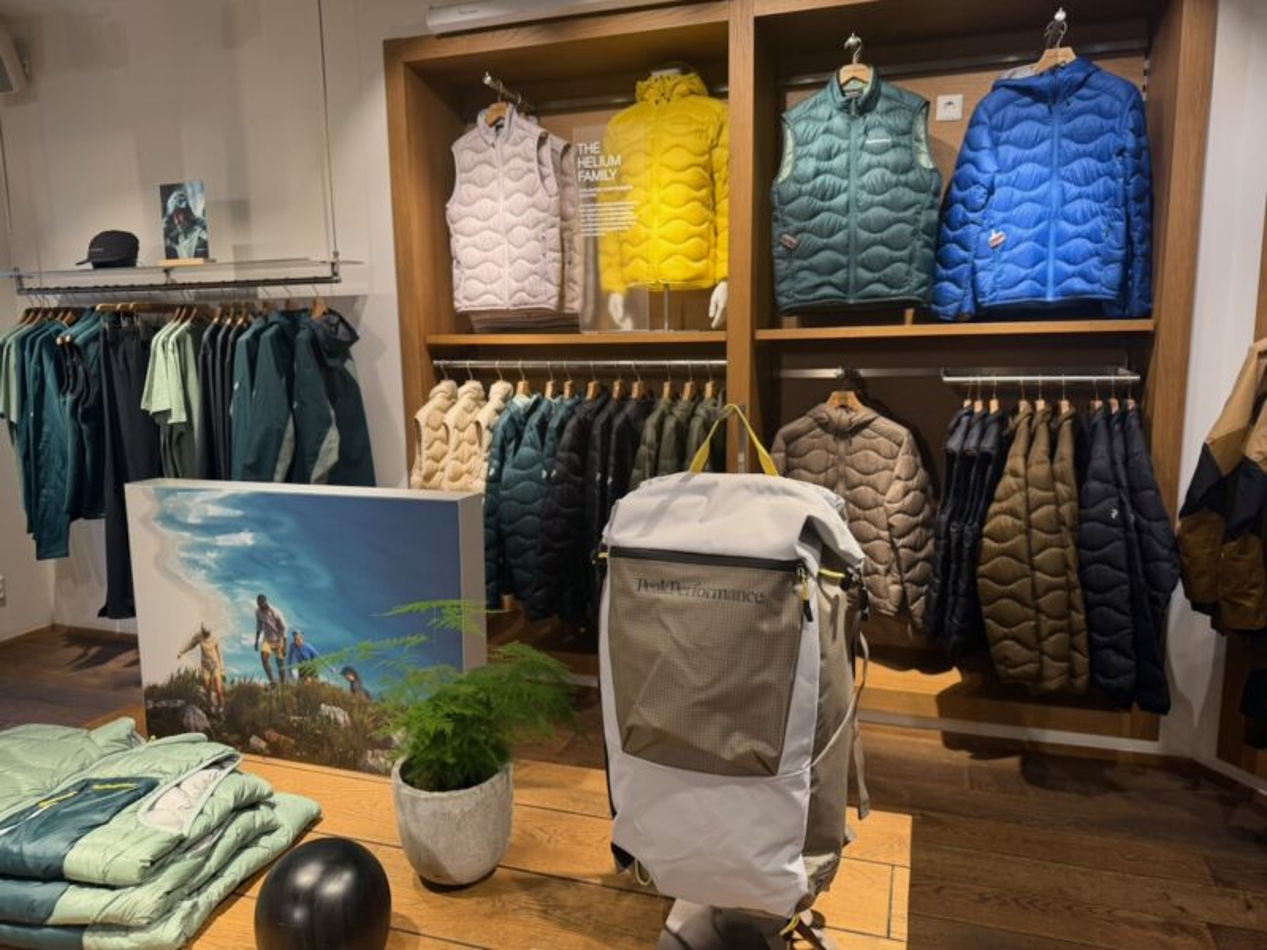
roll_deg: +1.3
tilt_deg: -9.3
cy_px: 475
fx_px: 878
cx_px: 634
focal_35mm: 24
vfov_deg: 56.8
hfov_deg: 71.6
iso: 64
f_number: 1.78
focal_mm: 6.76
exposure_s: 1/100
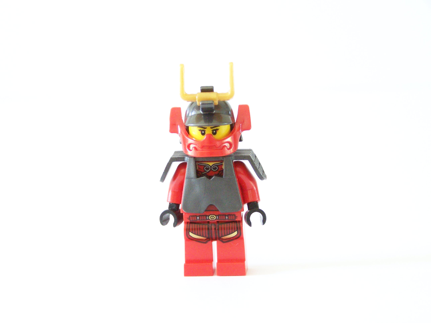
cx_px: 216
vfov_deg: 19.6
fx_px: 934
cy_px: 162
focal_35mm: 75
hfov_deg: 26.0
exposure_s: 1/30
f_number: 3.2
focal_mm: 12.4
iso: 400
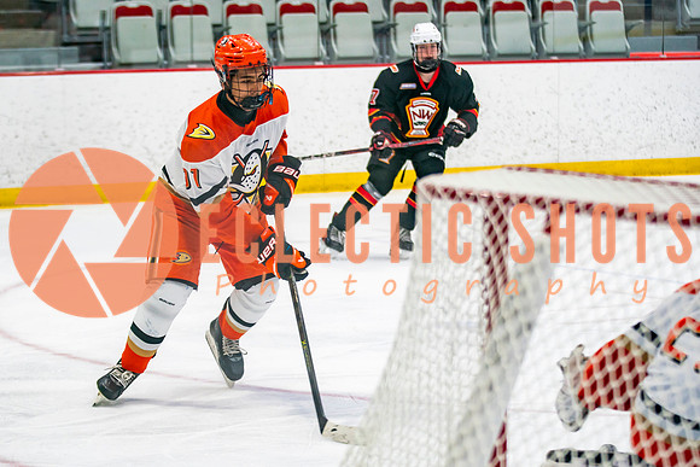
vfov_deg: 9.5
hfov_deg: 14.1
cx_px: 243
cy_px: 245
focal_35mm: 145
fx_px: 2816
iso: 800
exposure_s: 1/640
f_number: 2.8
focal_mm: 100
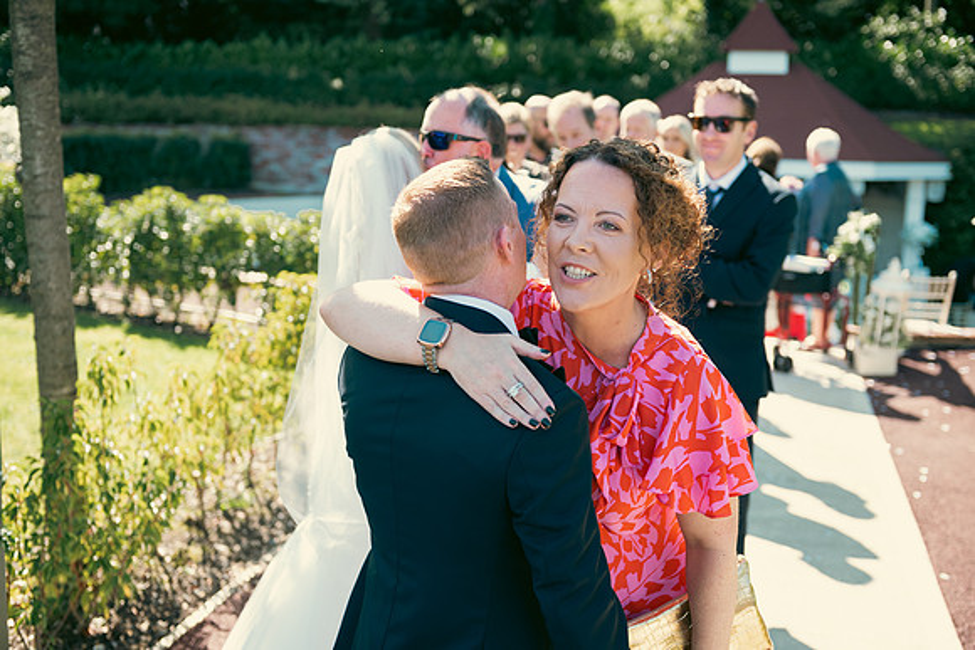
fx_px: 1300
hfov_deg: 41.1
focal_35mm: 48
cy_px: 325
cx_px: 488
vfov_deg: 28.1
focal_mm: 48
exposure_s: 1/250
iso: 125
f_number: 3.5
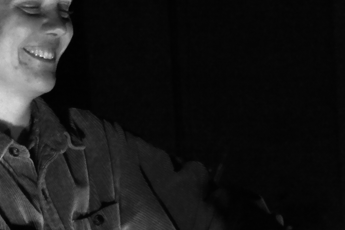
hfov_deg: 6.8
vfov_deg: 4.6
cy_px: 142
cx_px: 166
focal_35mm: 302
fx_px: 2894
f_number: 4.5
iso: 6400
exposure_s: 1/400
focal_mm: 49.7
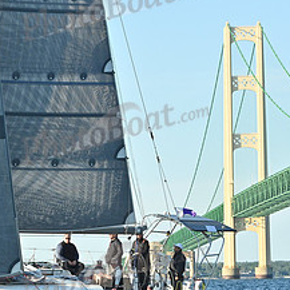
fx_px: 2152
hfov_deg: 7.7
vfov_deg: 7.7
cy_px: 219
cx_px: -47
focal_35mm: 227
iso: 800
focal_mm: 100
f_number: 8
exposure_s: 1/1250
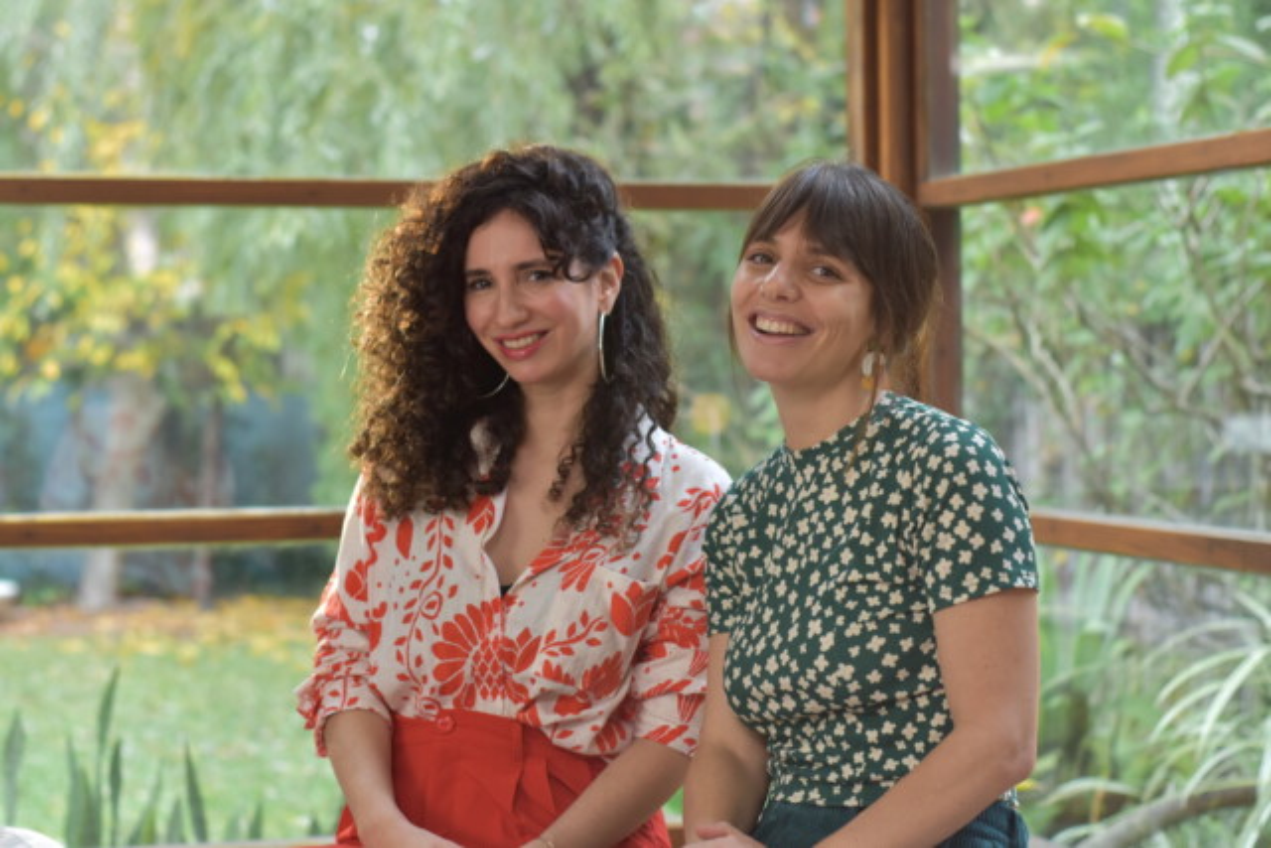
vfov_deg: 18.2
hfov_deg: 27.0
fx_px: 2648
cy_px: 424
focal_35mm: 75
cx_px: 636
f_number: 2.8
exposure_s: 1/250
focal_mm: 50
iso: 640
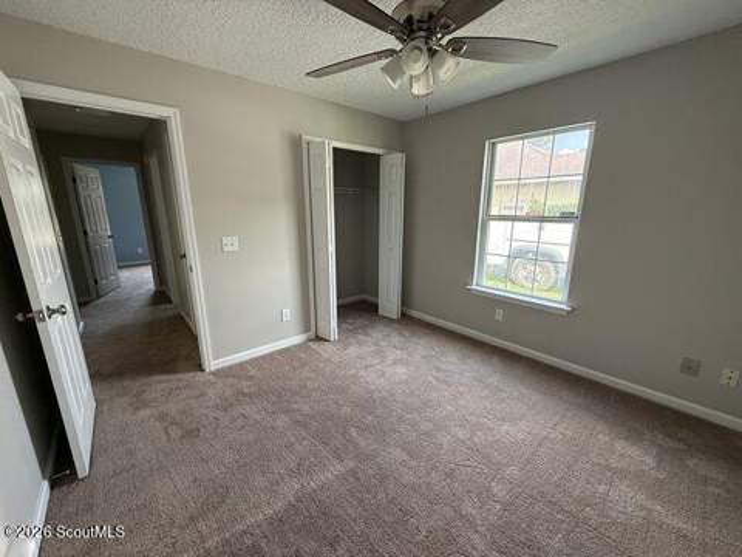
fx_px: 300
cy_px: 278
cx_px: 371
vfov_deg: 85.7
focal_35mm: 14
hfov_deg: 102.1
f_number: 2.2
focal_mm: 2.22
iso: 125
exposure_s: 1/99
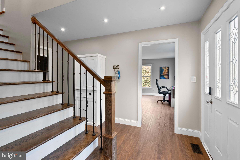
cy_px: 80
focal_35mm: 16
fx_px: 107
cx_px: 120
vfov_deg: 73.8
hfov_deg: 96.7
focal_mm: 16
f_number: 8
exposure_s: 1/5
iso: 800
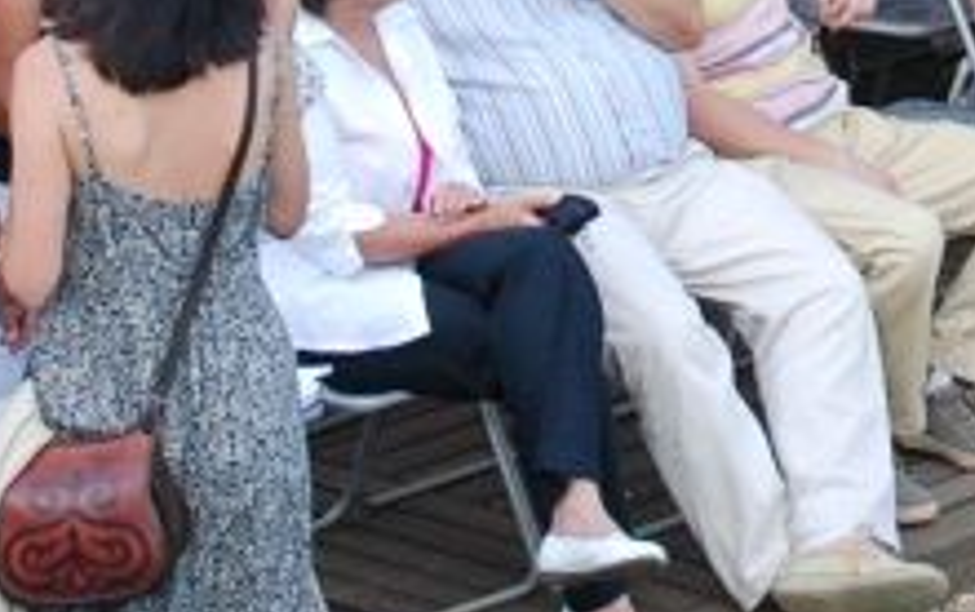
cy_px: -798
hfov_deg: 7.1
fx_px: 7777
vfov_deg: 4.4
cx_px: 1232
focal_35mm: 292
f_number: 4.5
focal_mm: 29
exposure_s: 1/80
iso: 400
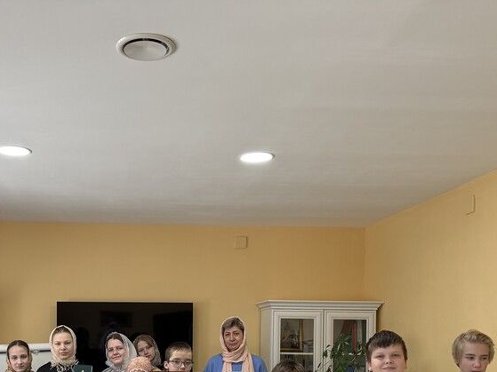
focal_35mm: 44
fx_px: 632
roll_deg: -0.6
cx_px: 148
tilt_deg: +1.3
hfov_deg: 42.1
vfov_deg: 31.3
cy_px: 339
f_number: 1.78
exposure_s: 1/139
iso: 160
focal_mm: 6.76
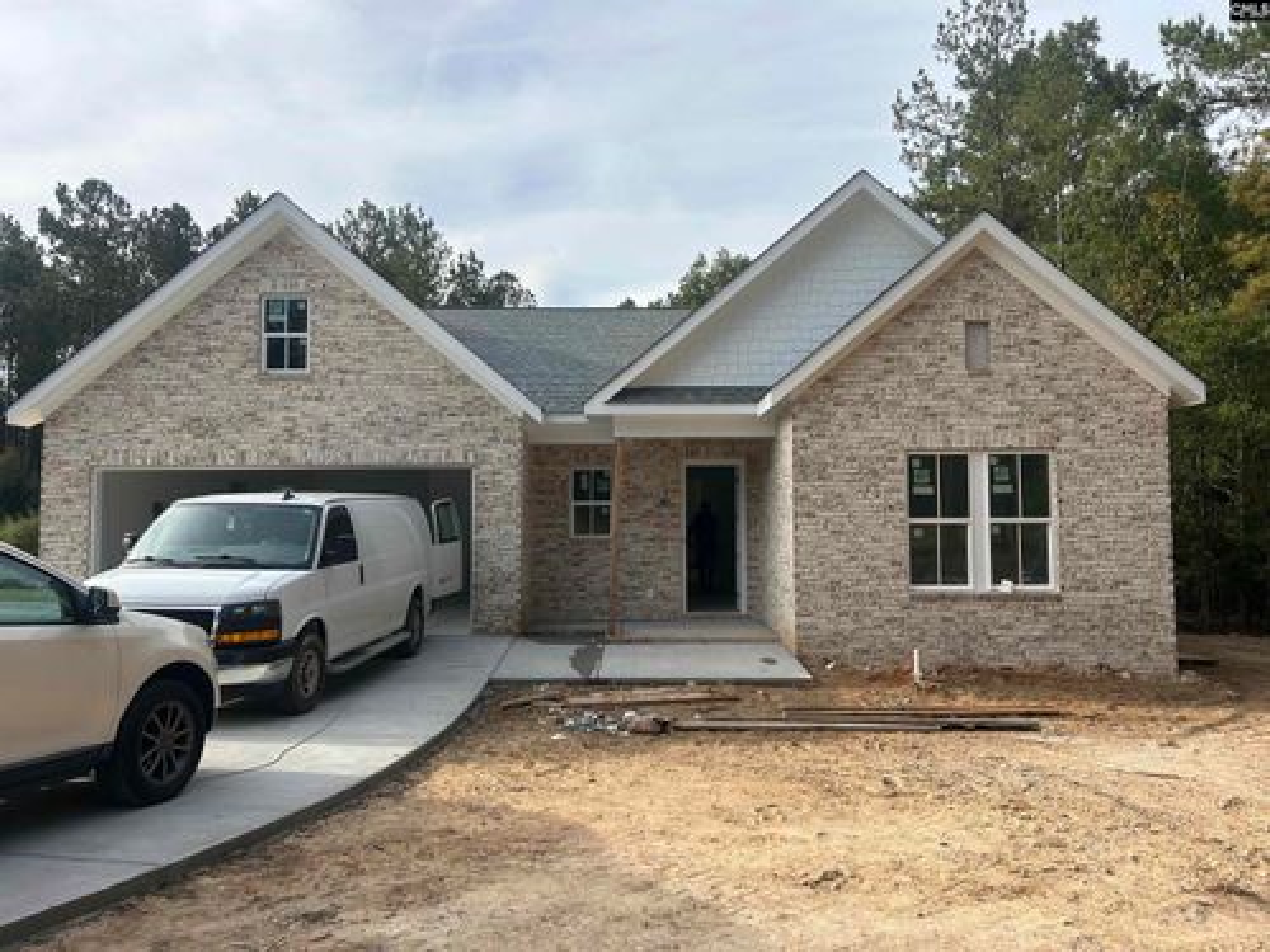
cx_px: 635
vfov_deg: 53.1
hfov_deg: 67.3
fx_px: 954
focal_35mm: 26
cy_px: 476
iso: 50
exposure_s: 1/2513
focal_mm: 5.7
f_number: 1.5
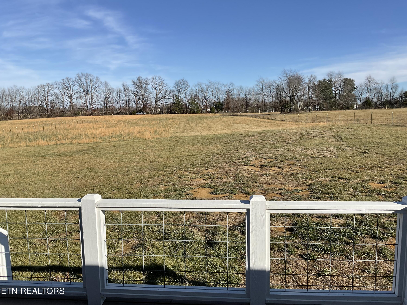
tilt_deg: -7.8
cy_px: 152
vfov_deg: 48.2
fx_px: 341
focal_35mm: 29
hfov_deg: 61.7
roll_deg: +1.3
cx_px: 204
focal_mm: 3
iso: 16
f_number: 1.8
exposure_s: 1/2227
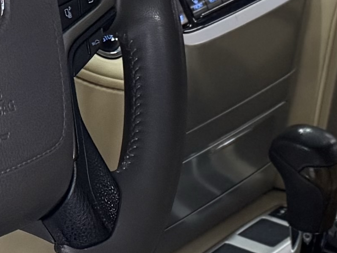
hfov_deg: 11.5
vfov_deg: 8.6
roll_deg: -1.9
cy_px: 214
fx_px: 1675
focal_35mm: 172
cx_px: 80
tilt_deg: -28.1
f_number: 1.78
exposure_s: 1/50
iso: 400
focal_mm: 6.76
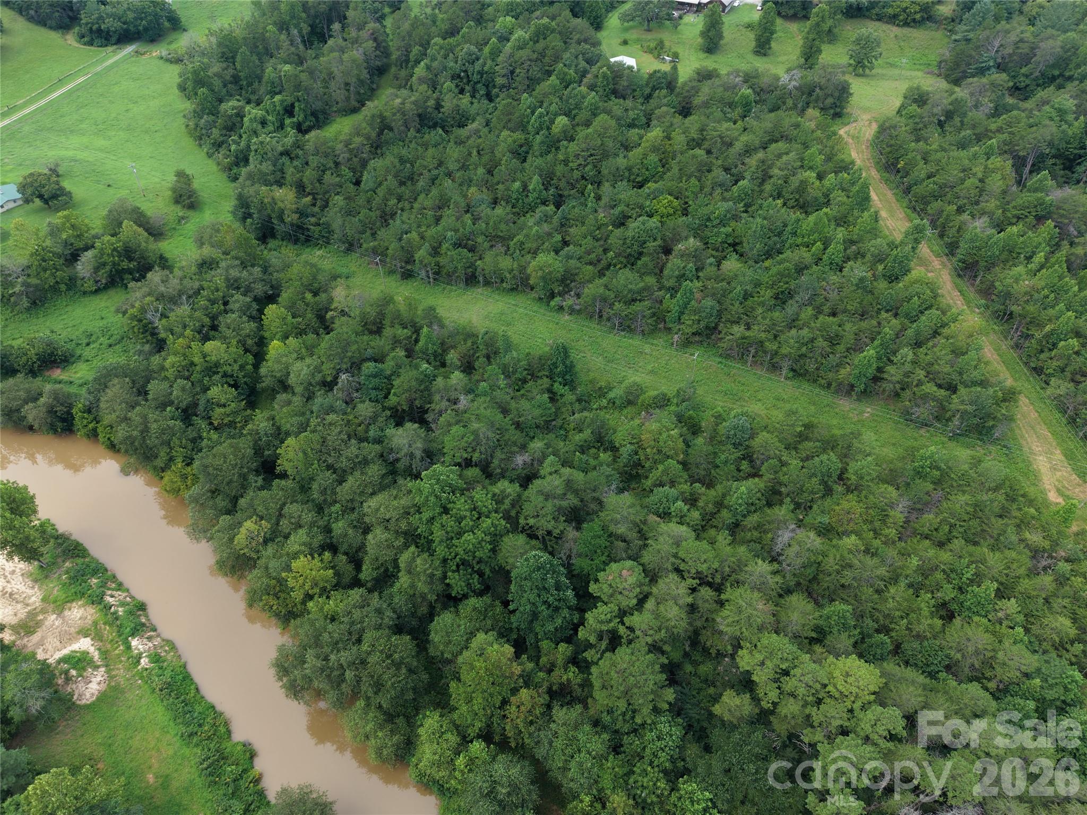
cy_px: 408
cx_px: 544
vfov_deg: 56.8
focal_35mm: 24
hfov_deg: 71.6
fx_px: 754
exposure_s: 1/800
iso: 100
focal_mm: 8.67
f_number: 1.8
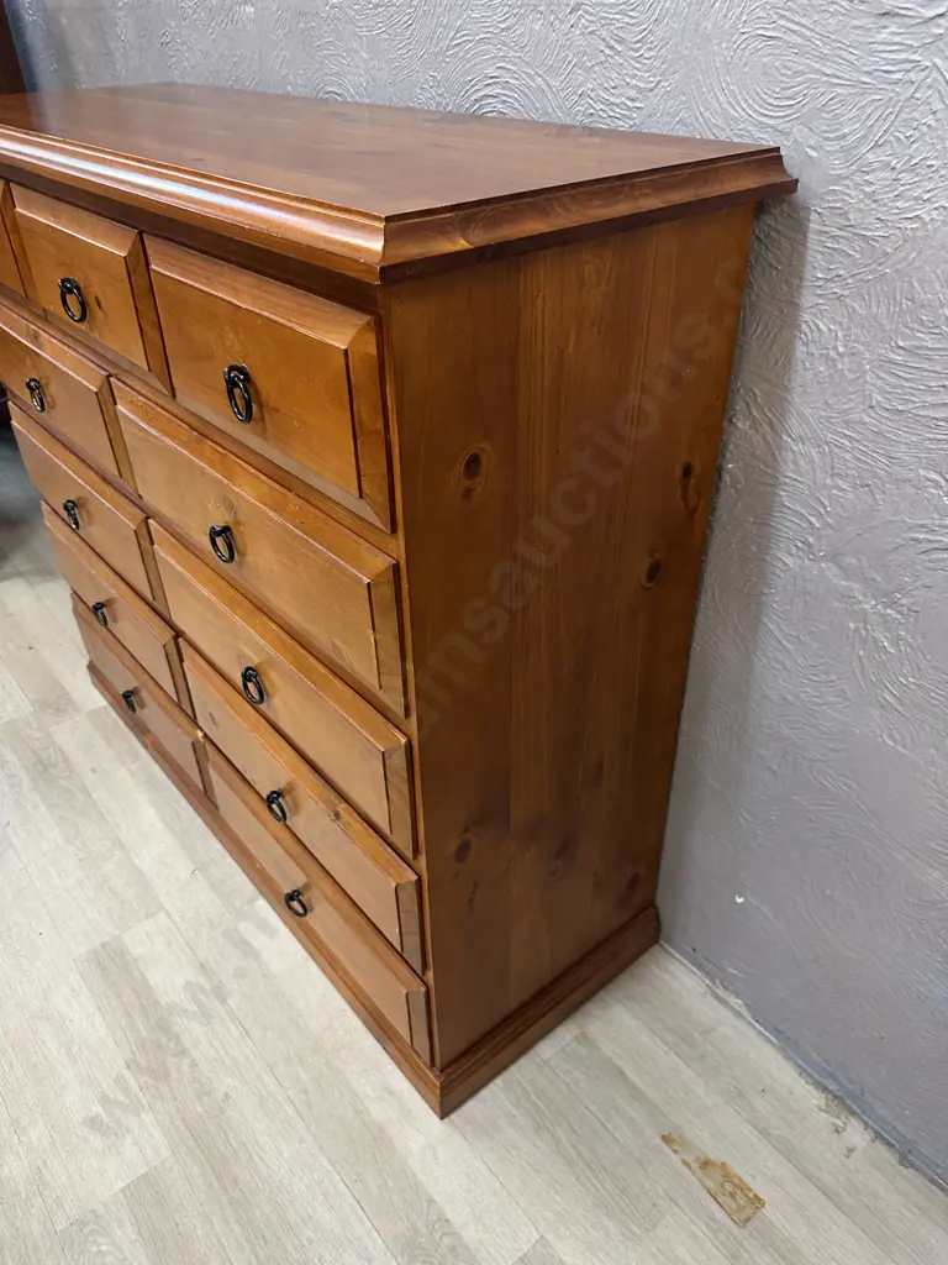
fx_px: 876
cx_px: 474
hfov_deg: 56.8
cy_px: 632
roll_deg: +1.2
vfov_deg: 71.6
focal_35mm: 24
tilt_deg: -35.0
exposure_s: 1/50
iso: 200
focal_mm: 6.86
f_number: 1.78
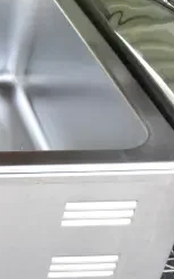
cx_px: -159
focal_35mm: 86
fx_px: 656
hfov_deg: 13.3
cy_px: 166
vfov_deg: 24.0
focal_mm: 23
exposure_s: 1/400
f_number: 10
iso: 6400
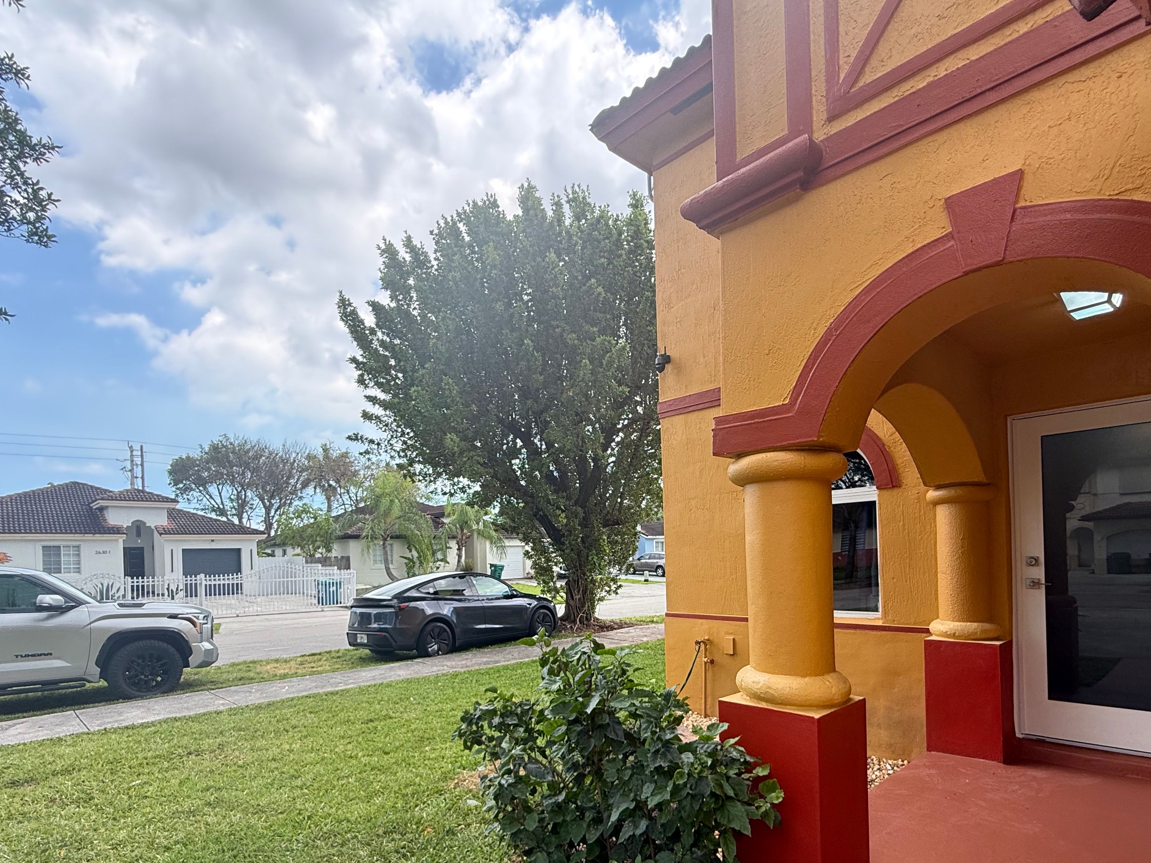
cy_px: 561
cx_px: 573
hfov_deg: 84.7
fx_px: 632
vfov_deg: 67.2
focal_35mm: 19
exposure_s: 1/372
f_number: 2.2
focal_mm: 2.22
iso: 64
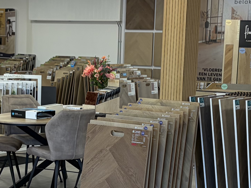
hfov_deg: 18.8
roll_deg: -1.1
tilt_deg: -6.7
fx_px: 754
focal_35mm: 104
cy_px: 131
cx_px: 78
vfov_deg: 14.2
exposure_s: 1/100
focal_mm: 5.96
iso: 64
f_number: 1.6
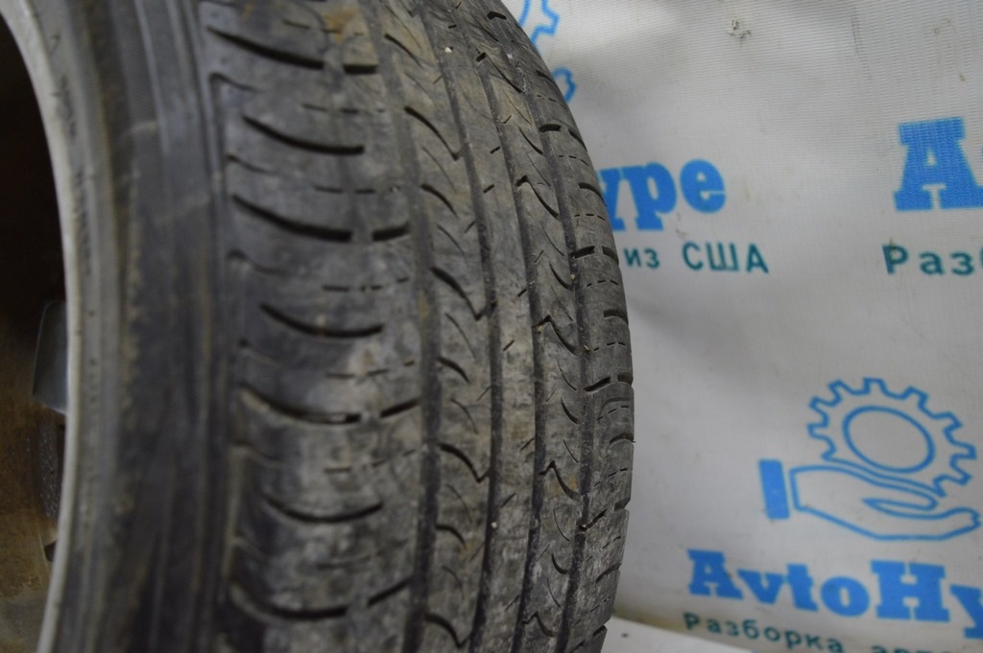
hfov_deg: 57.3
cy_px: 326
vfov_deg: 39.9
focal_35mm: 33
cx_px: 492
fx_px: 900
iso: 640
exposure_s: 1/60
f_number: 3.8
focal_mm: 22
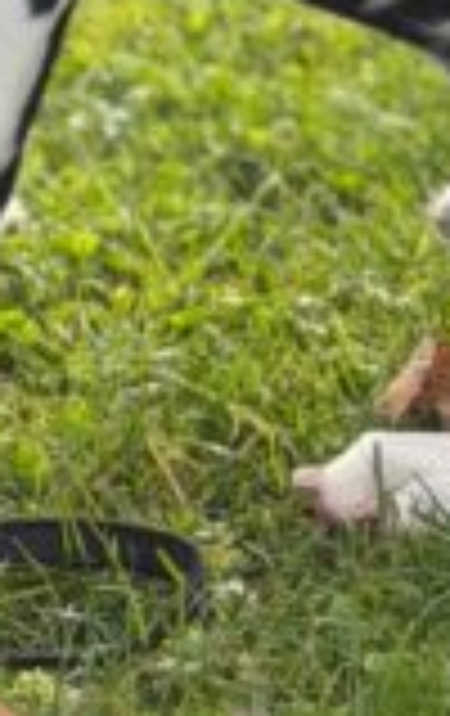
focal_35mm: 327
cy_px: -518
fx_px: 6388
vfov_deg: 6.3
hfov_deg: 4.0
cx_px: -490
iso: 64
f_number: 1.78
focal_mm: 6.76
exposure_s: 1/1185
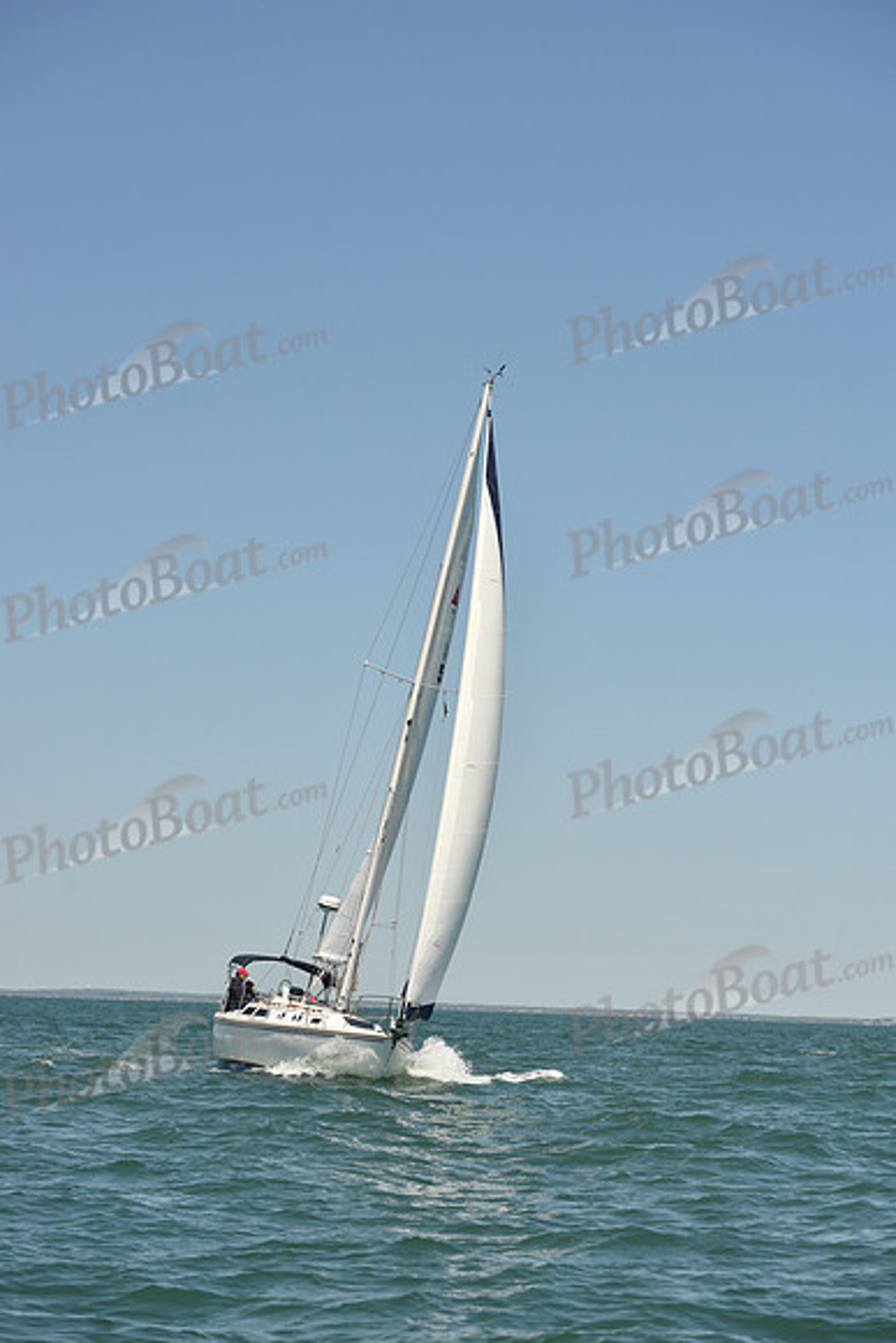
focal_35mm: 86
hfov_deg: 15.9
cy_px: 672
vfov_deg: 23.6
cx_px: 448
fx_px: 3209
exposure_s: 1/800
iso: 250
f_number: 6.3
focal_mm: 86
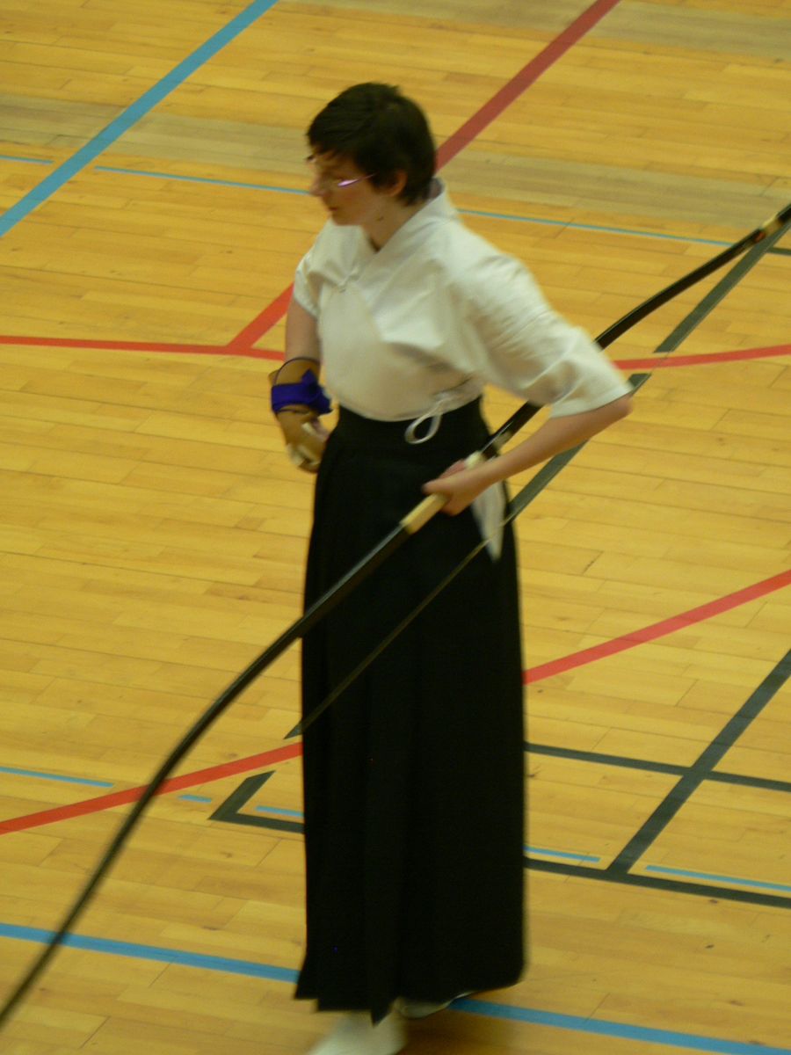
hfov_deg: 5.4
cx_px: 396
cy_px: 528
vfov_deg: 7.2
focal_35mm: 277
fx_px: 8440
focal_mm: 46.2
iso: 150
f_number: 3.3
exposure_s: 1/30
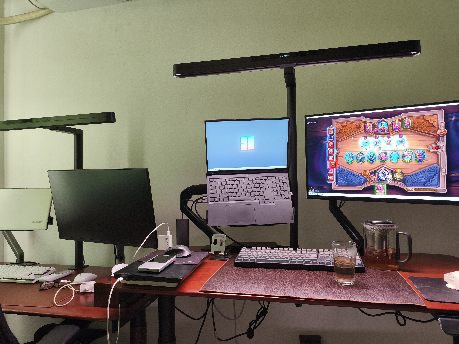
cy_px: 172
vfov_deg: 58.9
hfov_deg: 73.9
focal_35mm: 23
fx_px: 305
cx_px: 230
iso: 400
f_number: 1.6
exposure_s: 1/86.5
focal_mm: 5.84
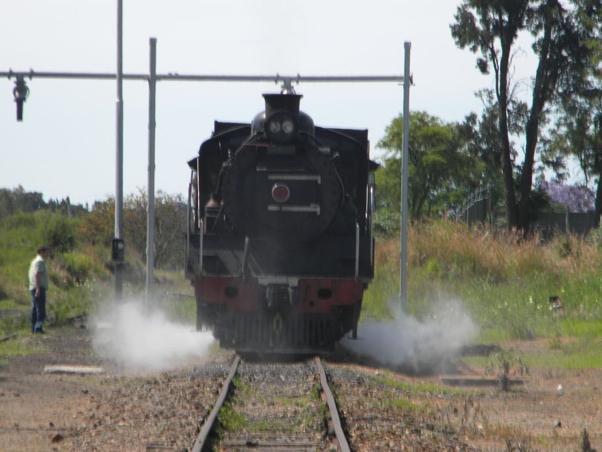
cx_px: 301
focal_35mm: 226
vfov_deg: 6.6
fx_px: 3930
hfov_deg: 8.8
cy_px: 226
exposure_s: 1/414
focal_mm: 41
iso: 80
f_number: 5.4
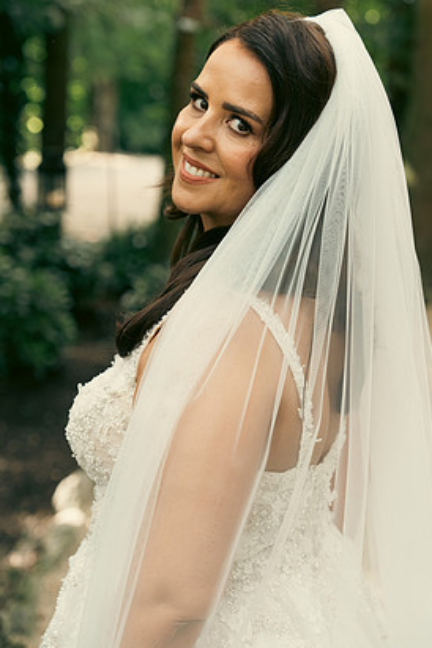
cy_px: 301
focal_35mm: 69
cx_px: 224
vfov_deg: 29.2
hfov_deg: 19.7
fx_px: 1242
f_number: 3.5
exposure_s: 1/200
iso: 400
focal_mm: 63
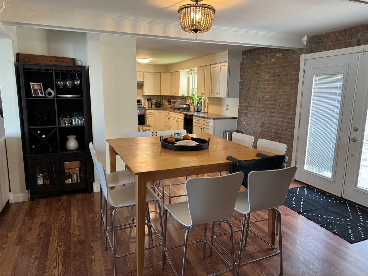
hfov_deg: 71.6
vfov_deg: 56.8
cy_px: 138
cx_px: 184
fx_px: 255
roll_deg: -0.1
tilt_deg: -11.5
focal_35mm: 24
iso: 250
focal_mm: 6.86
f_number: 1.78
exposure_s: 1/60
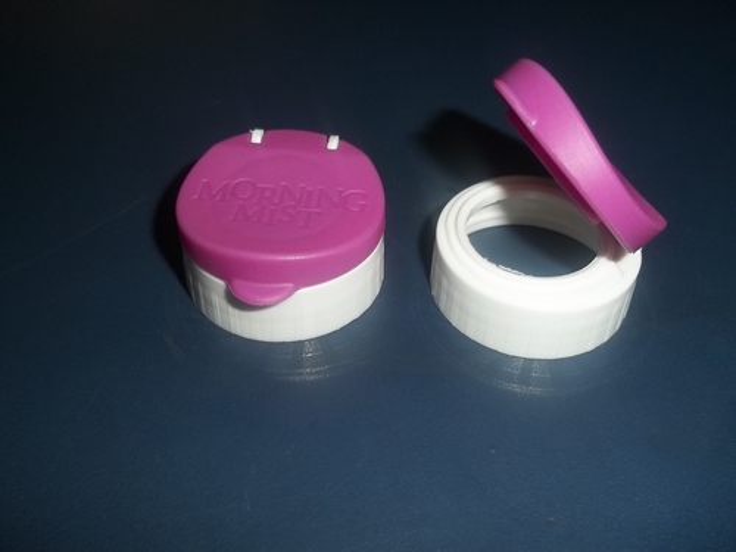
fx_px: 765
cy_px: 276
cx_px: 368
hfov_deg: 51.4
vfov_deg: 39.7
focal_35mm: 36
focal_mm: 6.5
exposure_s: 1/30
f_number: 3.1
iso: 64
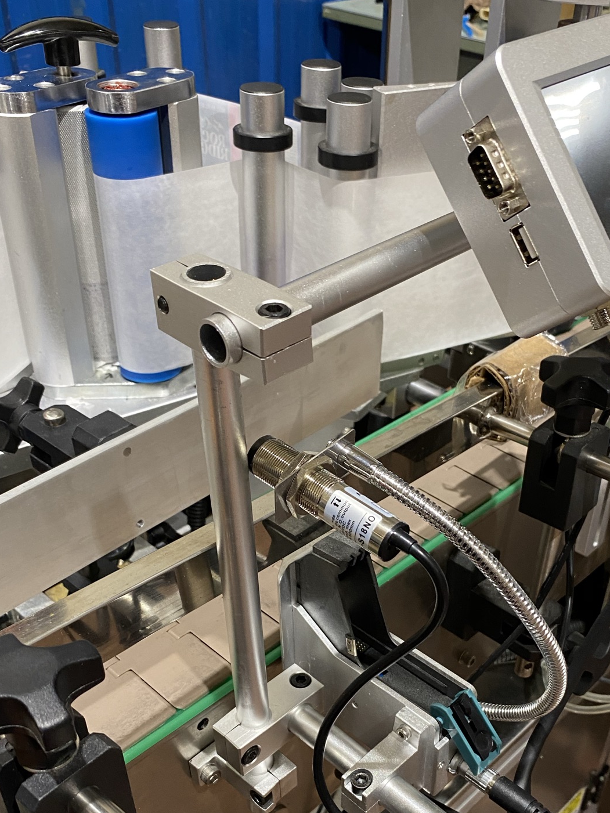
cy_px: 563
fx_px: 893
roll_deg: -2.8
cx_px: 355
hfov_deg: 37.6
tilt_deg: -39.7
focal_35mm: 38
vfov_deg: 47.9
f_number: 1.8
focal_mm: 4.25
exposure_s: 1/60
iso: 160
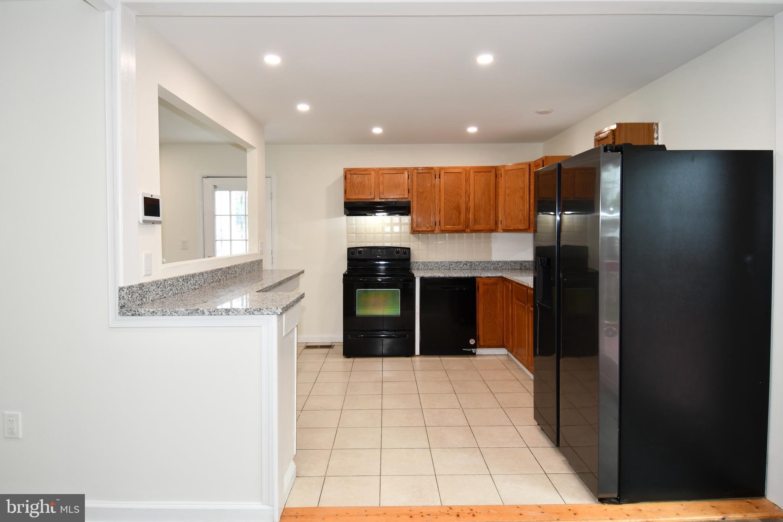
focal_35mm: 18
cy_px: 261
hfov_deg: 90.0
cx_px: 392
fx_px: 391
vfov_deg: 67.4
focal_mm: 12
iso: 280
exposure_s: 1/60
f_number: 4
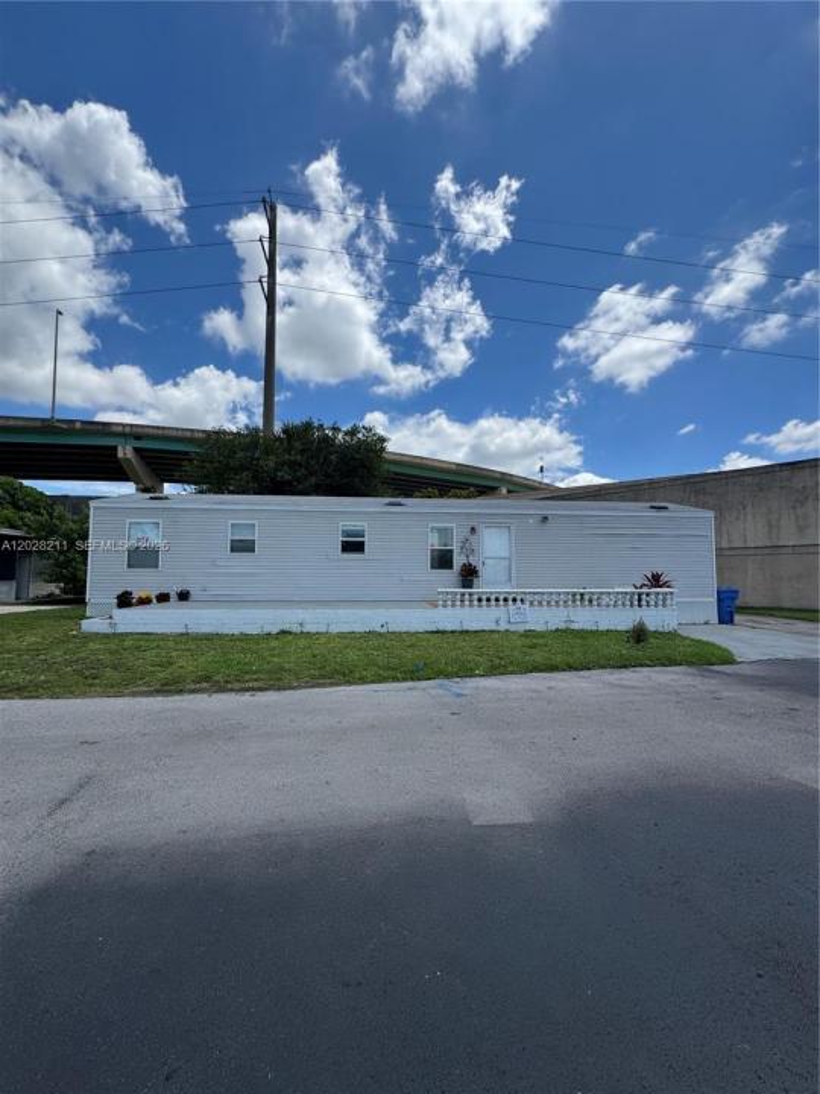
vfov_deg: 102.1
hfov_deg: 85.7
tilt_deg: +3.9
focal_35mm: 14
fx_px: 442
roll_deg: +0.3
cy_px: 547
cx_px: 410
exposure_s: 1/2584
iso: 50
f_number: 2.2
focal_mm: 2.22
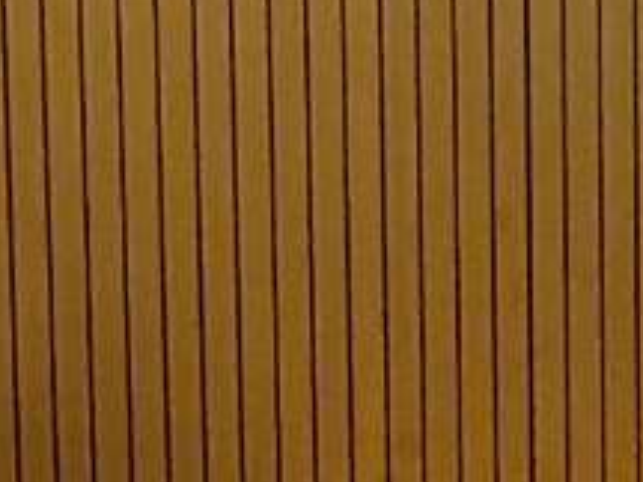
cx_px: 432
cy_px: 180
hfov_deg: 16.6
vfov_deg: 12.5
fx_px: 2192
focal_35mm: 118
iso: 716
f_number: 2.2
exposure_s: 1/50
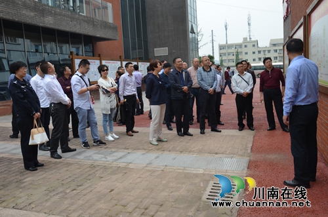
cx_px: 164
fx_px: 286
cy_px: 108
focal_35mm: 32
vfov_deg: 41.5
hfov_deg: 59.6
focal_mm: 21
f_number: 8
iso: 400
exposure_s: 1/250
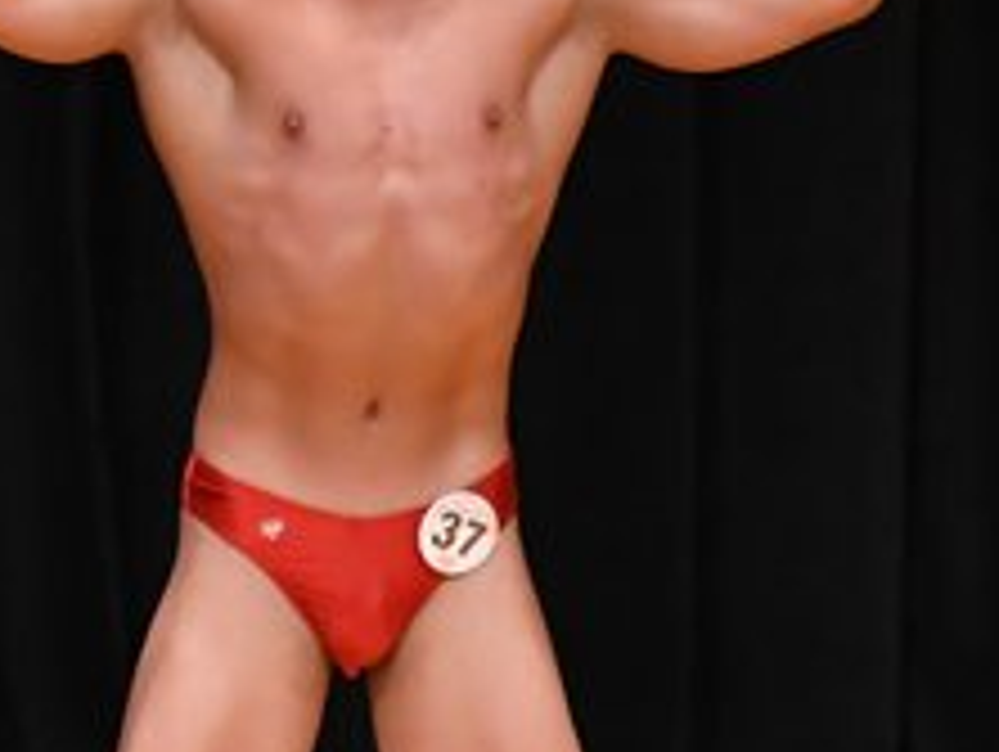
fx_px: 26117
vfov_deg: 1.6
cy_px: 495
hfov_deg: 2.2
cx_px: -326
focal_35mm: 904
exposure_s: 1/400
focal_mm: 180
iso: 4000
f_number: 5.6
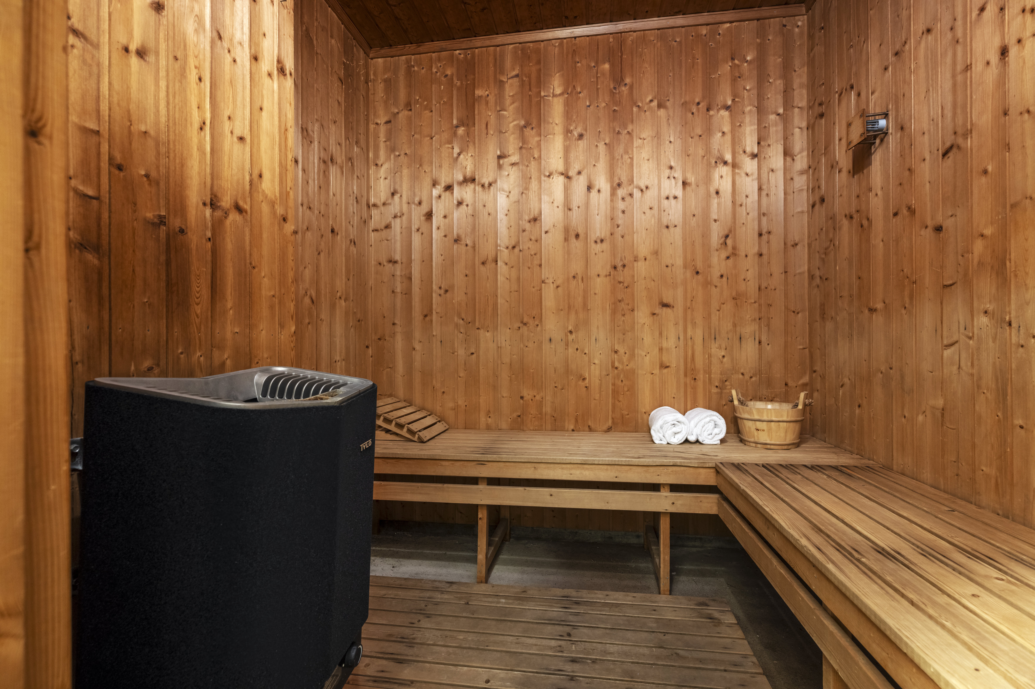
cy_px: 344
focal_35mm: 16
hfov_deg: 96.8
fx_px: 460
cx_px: 518
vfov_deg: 73.7
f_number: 7.1
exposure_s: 1
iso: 400
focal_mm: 16
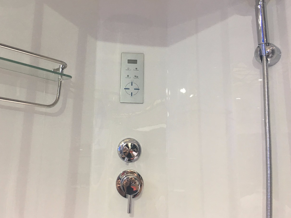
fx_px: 319
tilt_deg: +15.4
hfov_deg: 48.6
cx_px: 112
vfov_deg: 37.6
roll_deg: -2.3
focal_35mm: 38
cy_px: 86
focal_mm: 4.15
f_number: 2.2
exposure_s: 1/33
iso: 32
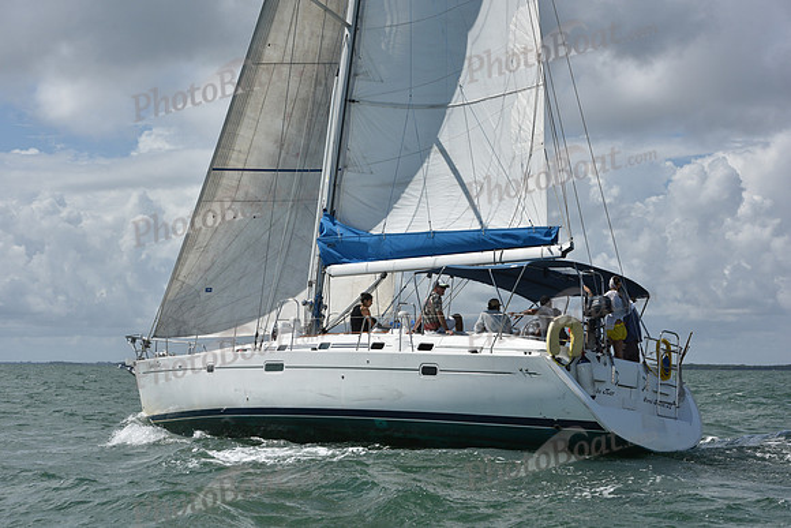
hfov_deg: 28.8
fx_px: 1538
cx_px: 396
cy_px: 264
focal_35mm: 70
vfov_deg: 19.5
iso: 250
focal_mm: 70
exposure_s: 1/1600
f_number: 10
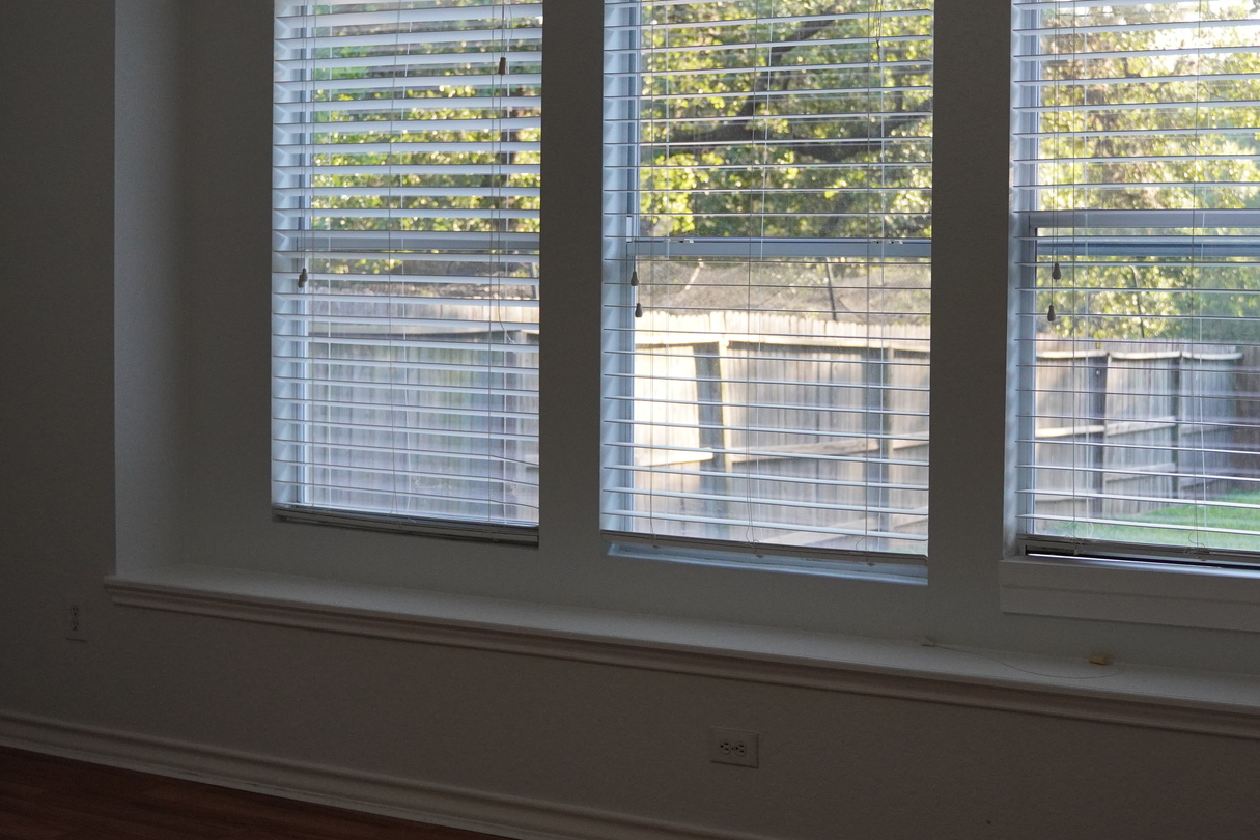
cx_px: 827
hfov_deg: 35.3
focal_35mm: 56
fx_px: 1960
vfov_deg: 24.1
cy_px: 306
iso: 1250
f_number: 2.8
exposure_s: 1/640
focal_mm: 28
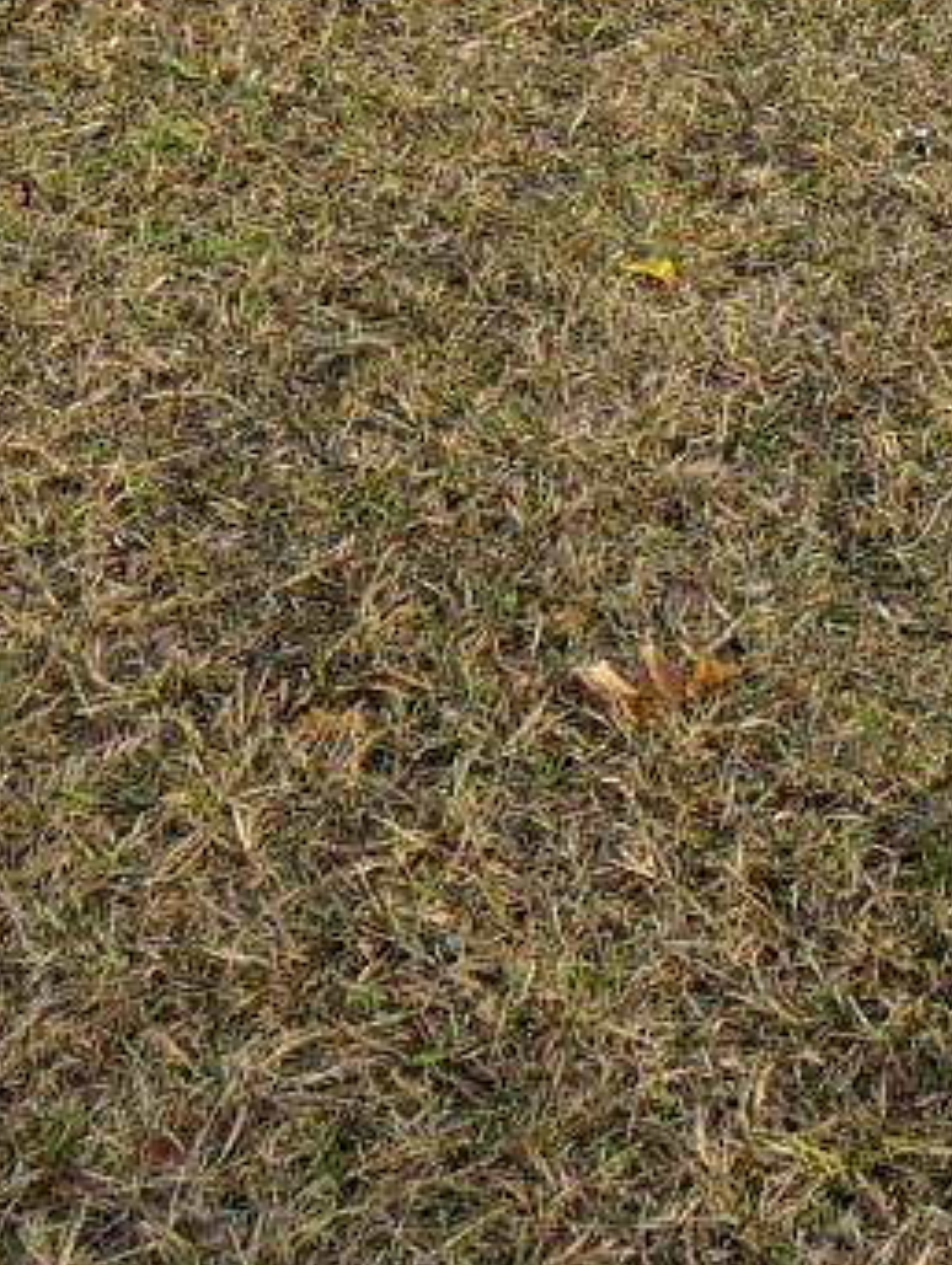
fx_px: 4612
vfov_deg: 12.6
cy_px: -1678
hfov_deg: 11.0
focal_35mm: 126
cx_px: 1745
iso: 100
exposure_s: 1/60
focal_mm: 10
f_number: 6.3
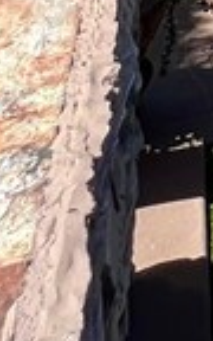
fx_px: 910
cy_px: -519
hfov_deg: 9.2
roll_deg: +1.1
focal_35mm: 98
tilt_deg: +2.3
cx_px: 722
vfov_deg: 13.7
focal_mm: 1.57
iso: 32
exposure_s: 1/436
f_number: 1.8
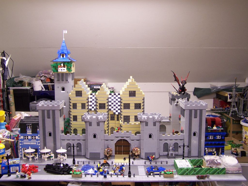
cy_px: 93
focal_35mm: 38
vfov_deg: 37.7
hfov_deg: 49.0
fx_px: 272
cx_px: 124
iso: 80
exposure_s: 1/6
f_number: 2.8
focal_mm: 6.3
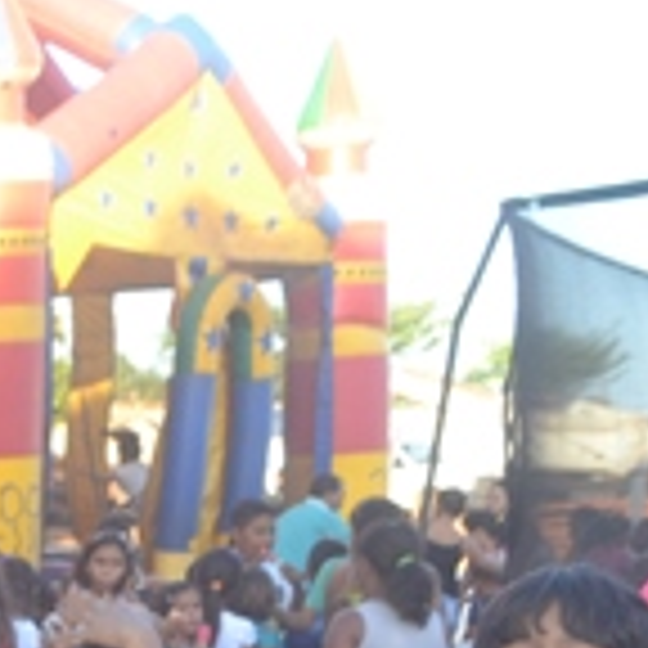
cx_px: -495
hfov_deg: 15.0
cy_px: 839
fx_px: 2160
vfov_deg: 16.2
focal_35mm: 102
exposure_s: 1/125
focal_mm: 18
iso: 125
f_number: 4
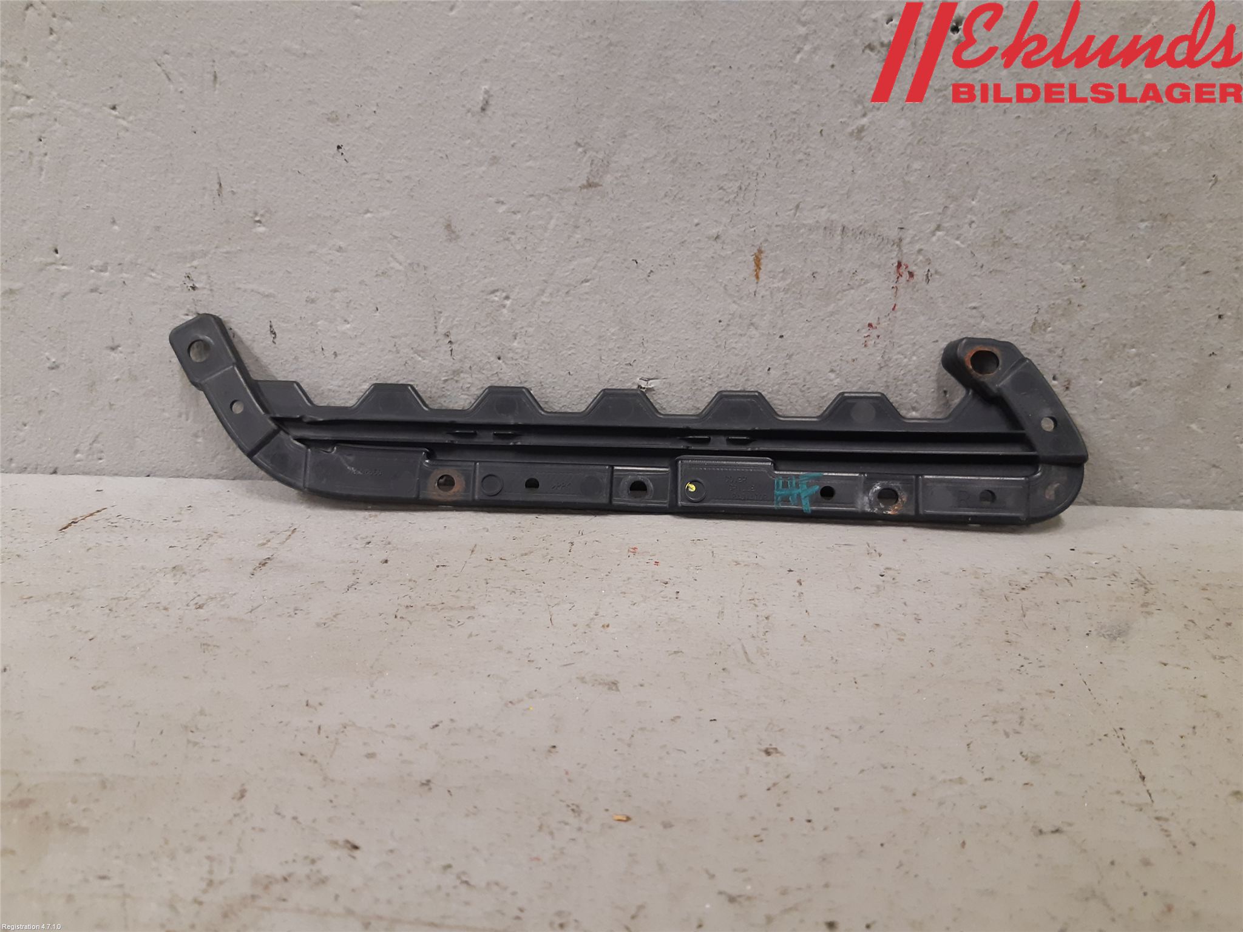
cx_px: 622
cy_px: 466
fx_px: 934
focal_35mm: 26
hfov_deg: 67.3
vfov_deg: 53.1
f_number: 1.7
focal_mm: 3.93
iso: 160
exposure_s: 1/50
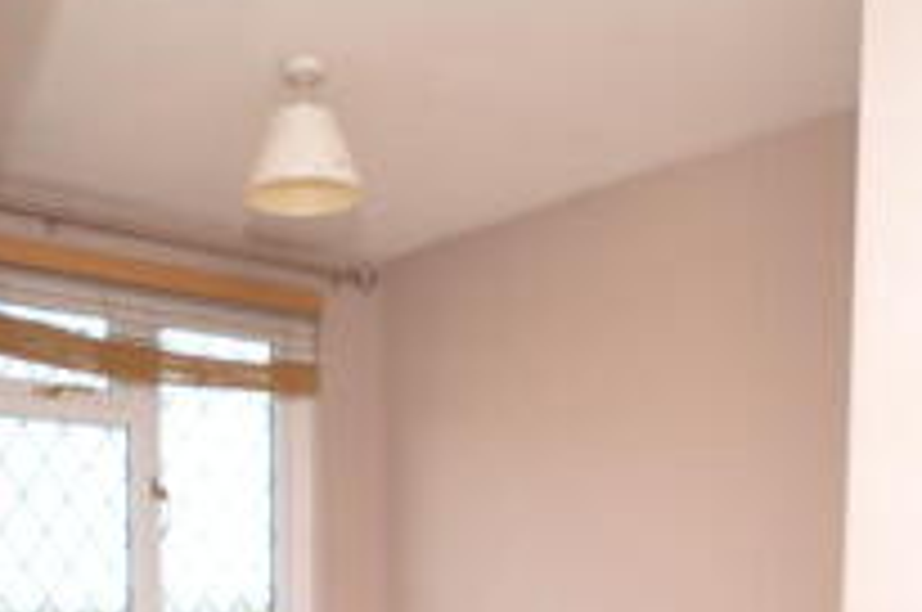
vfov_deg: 25.6
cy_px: 698
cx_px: 351
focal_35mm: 48
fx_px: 1227
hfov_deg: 40.9
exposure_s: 1/60
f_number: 4
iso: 100
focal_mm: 10
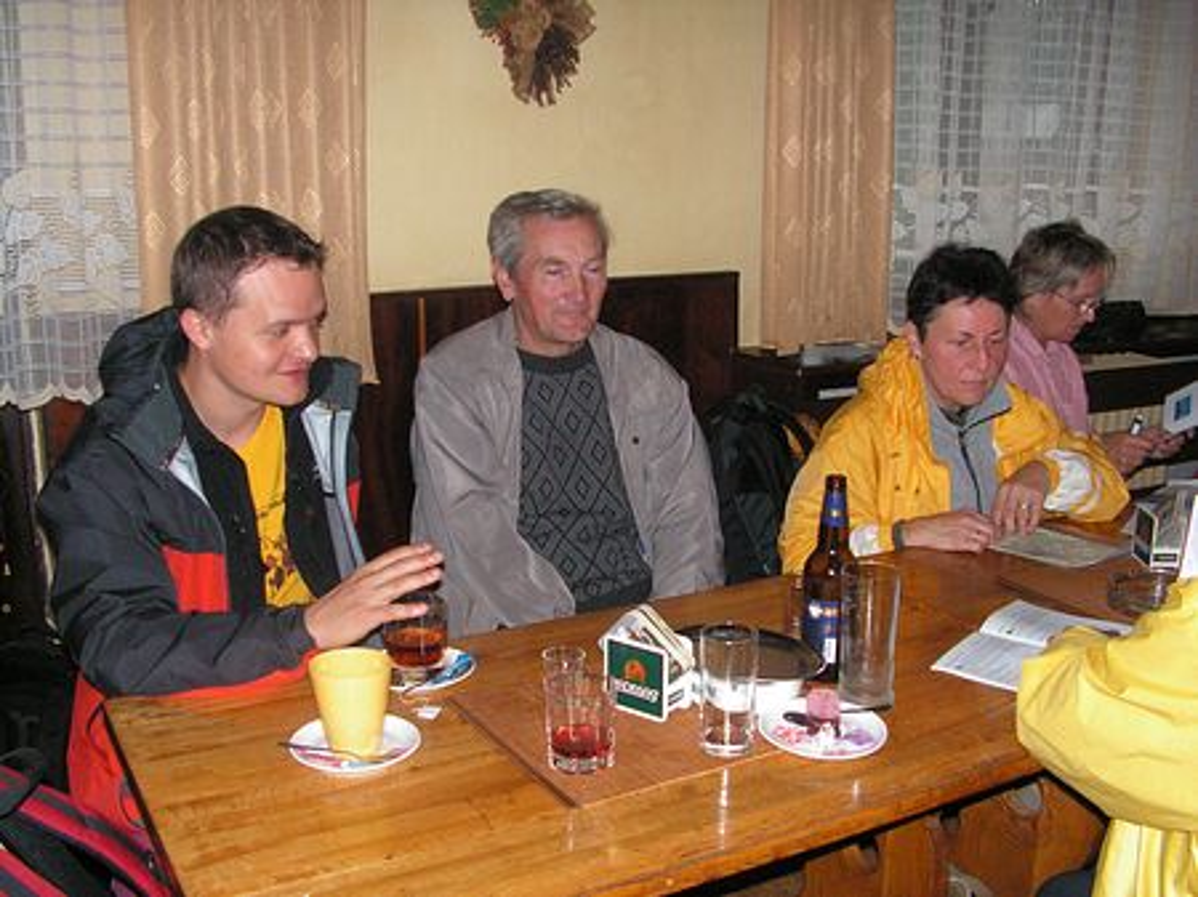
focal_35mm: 36
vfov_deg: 39.6
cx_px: 599
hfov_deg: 51.4
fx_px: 1245
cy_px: 448
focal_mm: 6
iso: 160
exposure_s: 1/40
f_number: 3.2
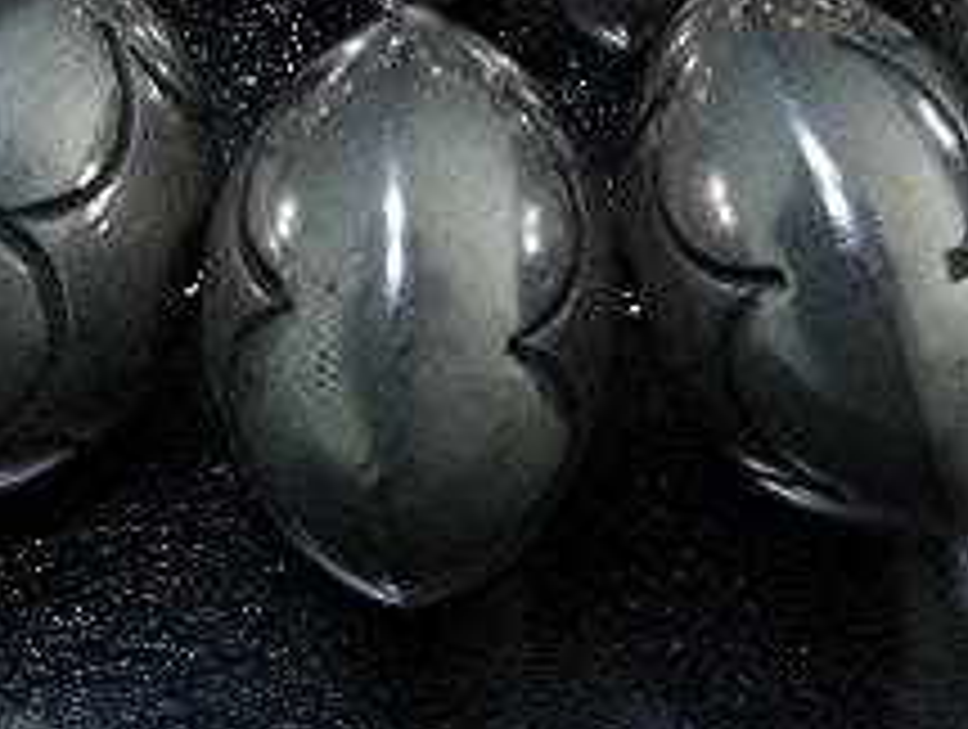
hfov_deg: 19.4
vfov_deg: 14.2
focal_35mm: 101
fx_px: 2829
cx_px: 486
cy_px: -184
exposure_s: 1/30
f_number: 7.2
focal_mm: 6.2
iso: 231
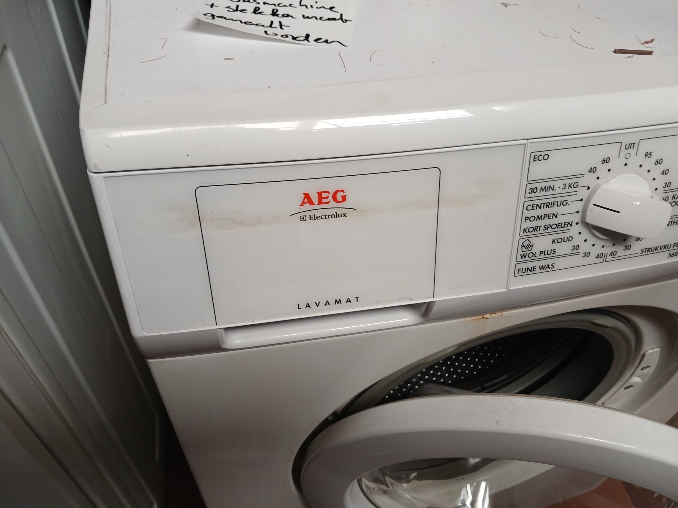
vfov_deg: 49.7
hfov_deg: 63.4
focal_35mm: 28
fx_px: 548
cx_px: 346
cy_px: 246
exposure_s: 1/50
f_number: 1.8
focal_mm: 3.98
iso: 80
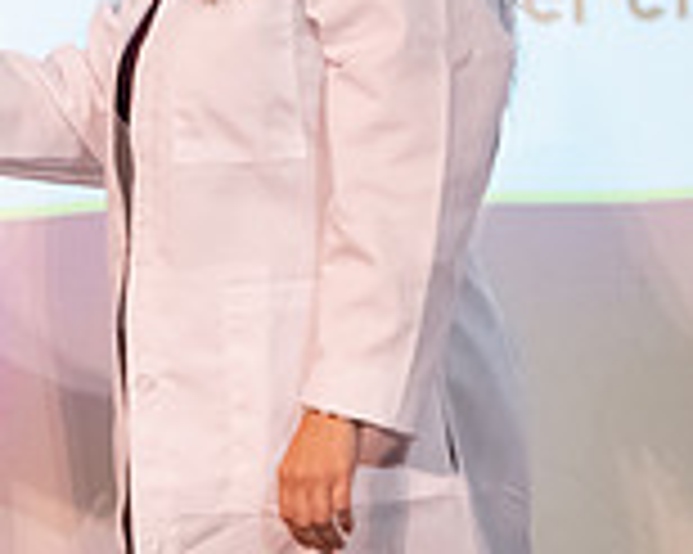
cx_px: -207
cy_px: -88
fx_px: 11581
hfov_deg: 3.4
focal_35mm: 565
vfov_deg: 2.7
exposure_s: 1/200
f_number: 3.2
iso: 4000
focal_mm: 160
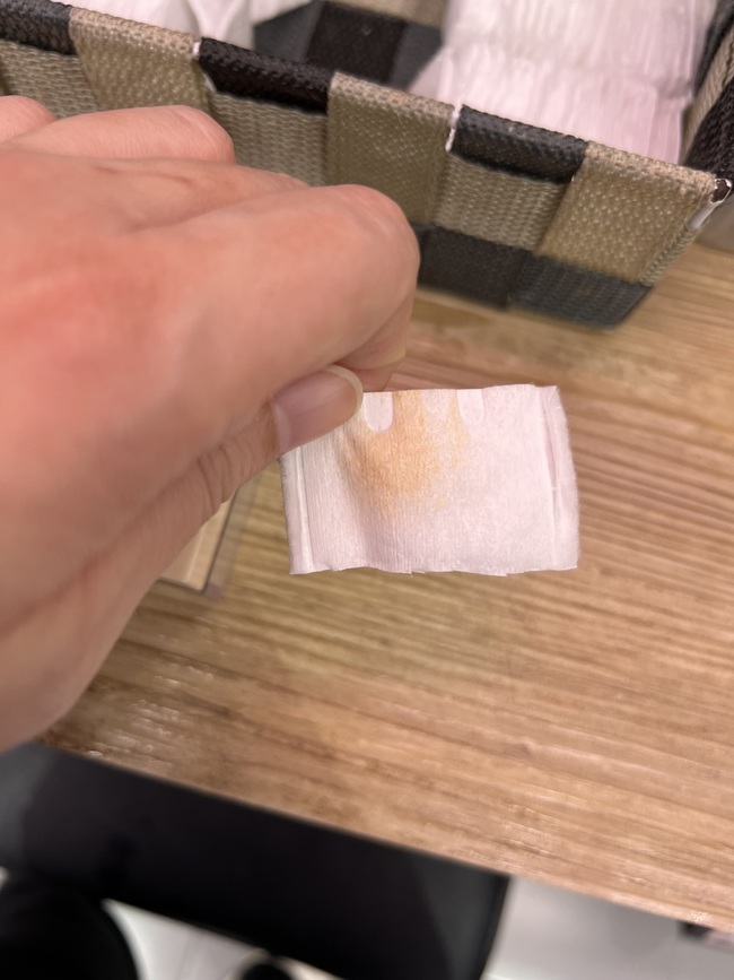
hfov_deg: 53.1
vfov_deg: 67.3
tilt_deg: -74.8
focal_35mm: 26
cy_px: 490
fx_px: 735
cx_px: 367
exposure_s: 1/121
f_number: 1.5
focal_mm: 5.7
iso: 80
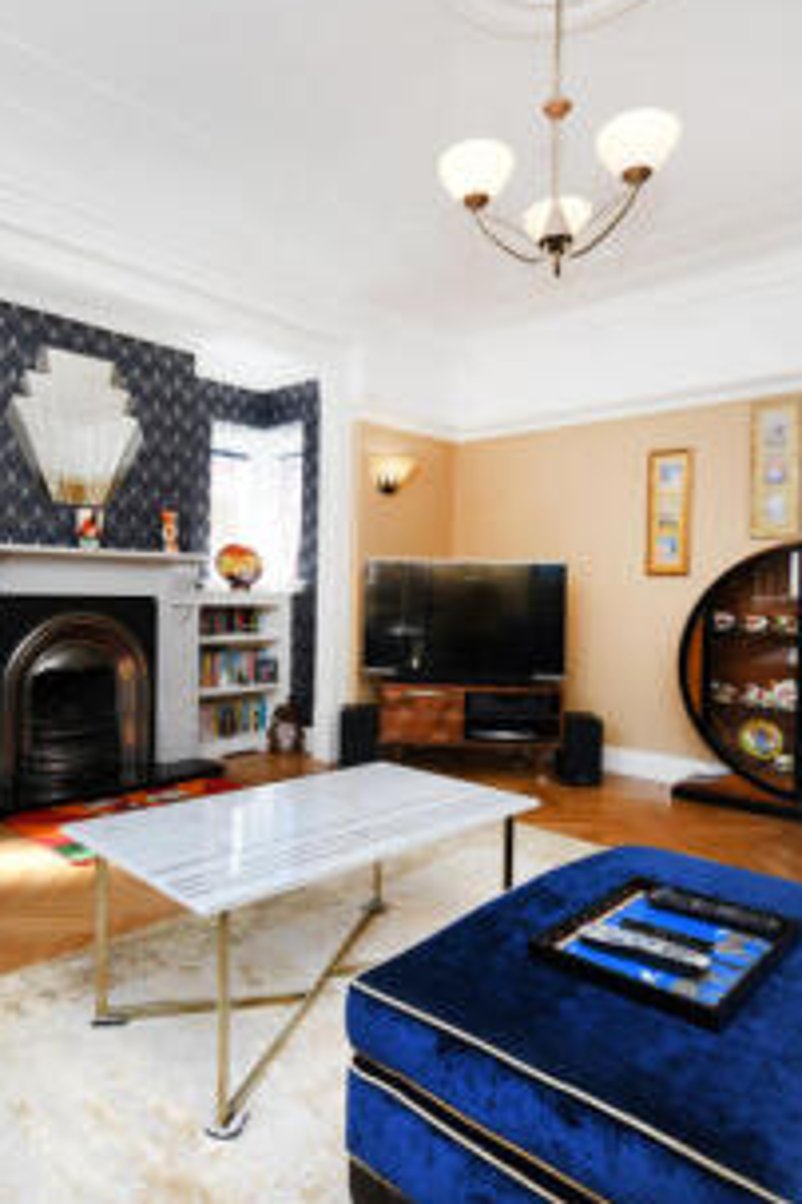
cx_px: 330
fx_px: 735
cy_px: 610
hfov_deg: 56.9
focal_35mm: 22
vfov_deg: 78.6
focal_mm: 14
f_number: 16
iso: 640
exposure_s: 1/25
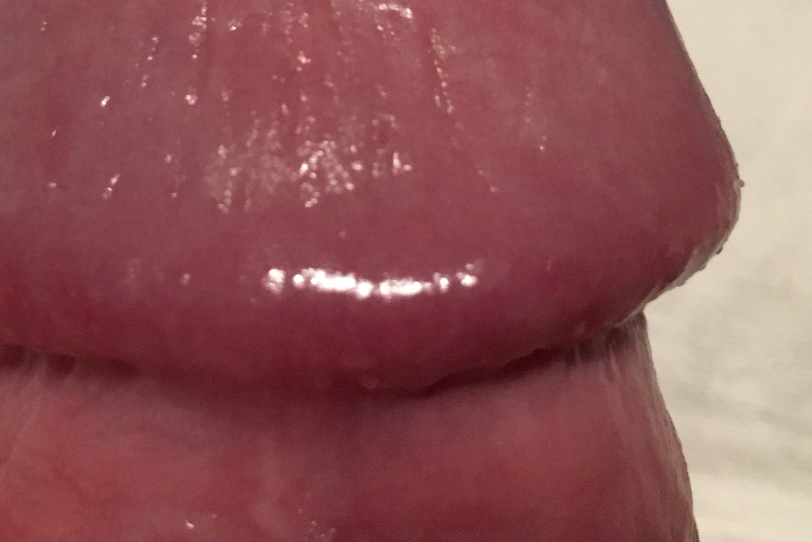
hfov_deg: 29.9
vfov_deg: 20.0
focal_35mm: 67
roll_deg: +0.7
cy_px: 84
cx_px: 292
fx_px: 1511
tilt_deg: -14.3
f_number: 2.2
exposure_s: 1/25
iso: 200
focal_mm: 4.15
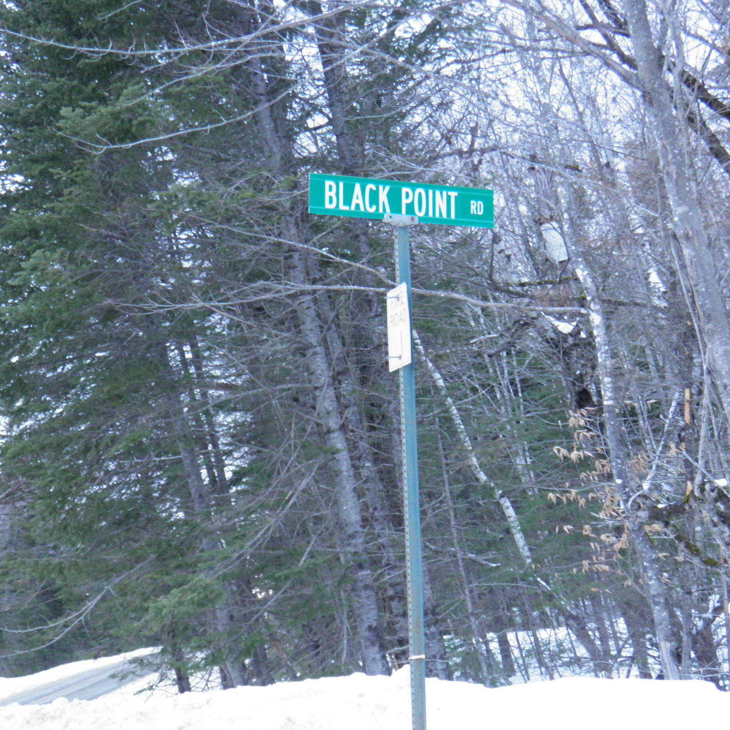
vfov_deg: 19.9
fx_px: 2076
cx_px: 361
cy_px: 368
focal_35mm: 87
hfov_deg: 19.9
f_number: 3.9
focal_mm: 13.2
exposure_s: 1/30
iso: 200
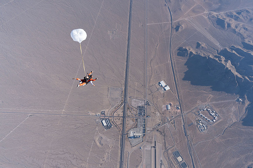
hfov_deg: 73.7
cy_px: 84
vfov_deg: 53.2
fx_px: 169
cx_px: 126
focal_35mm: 24
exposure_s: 1/2000
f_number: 7.1
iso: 800
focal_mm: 24
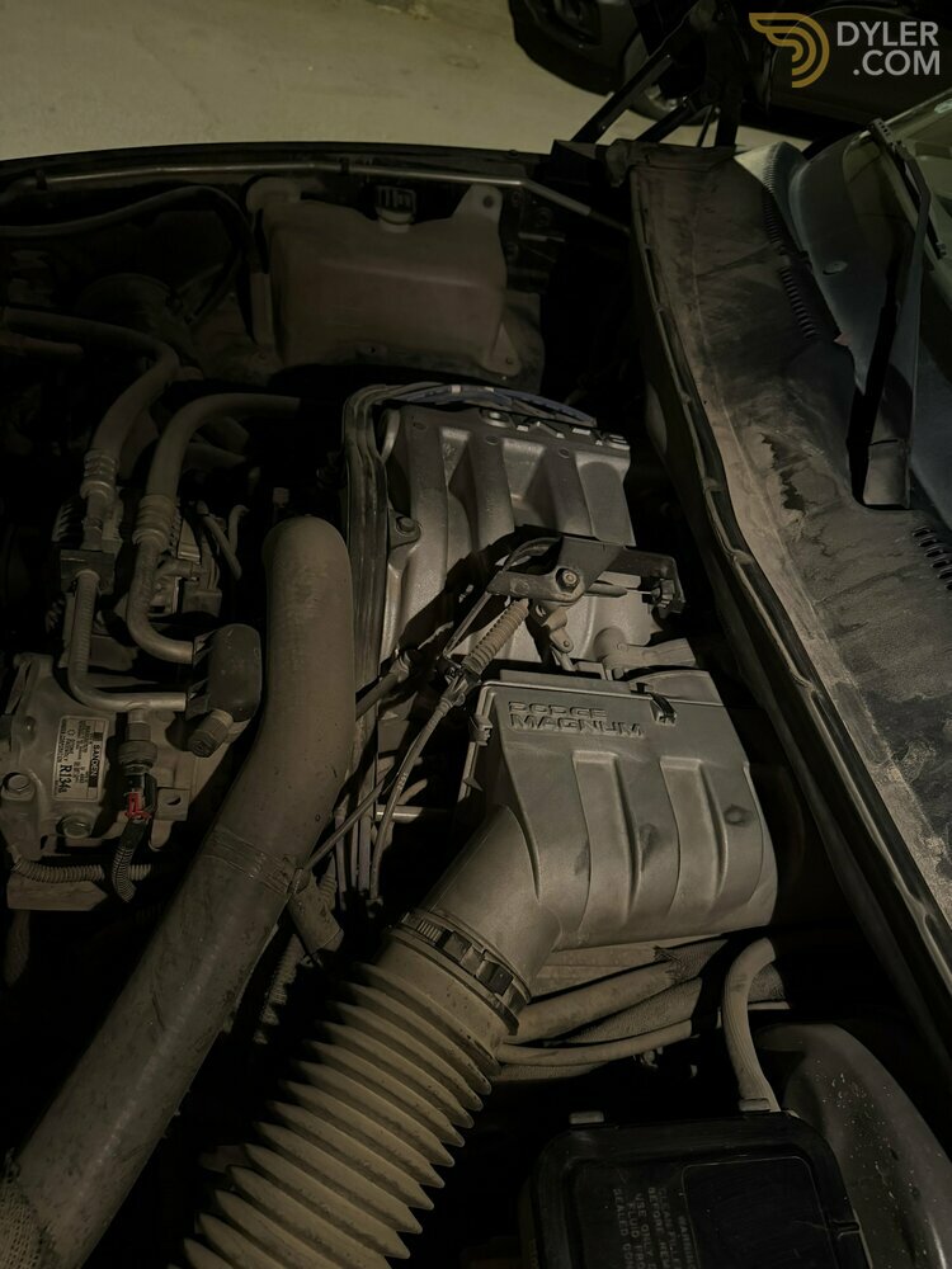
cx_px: 476
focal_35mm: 24
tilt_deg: -46.1
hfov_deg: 56.8
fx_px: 880
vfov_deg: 71.6
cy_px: 634
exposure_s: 1/30
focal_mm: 6.76
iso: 1250
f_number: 1.78
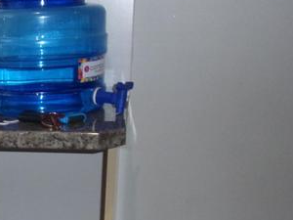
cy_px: 184
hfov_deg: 26.3
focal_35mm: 64
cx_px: -75
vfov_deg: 22.5
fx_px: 542
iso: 200
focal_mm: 4.3
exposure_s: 1/34
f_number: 3.3
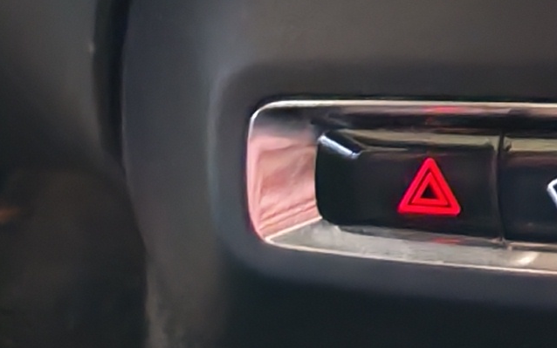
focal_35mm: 211
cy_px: -984
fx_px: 3204
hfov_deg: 9.1
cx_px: 1255
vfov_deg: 5.5
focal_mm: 6.12
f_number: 1.9
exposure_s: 1/50
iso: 1600
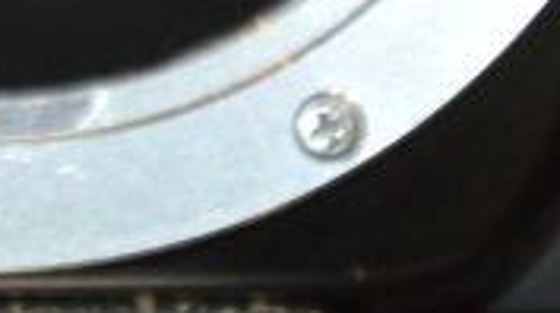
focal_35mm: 956
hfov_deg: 2.3
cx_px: -95
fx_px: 14177
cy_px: -590
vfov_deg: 1.3
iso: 2000
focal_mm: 105
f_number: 5.6
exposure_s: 1/60
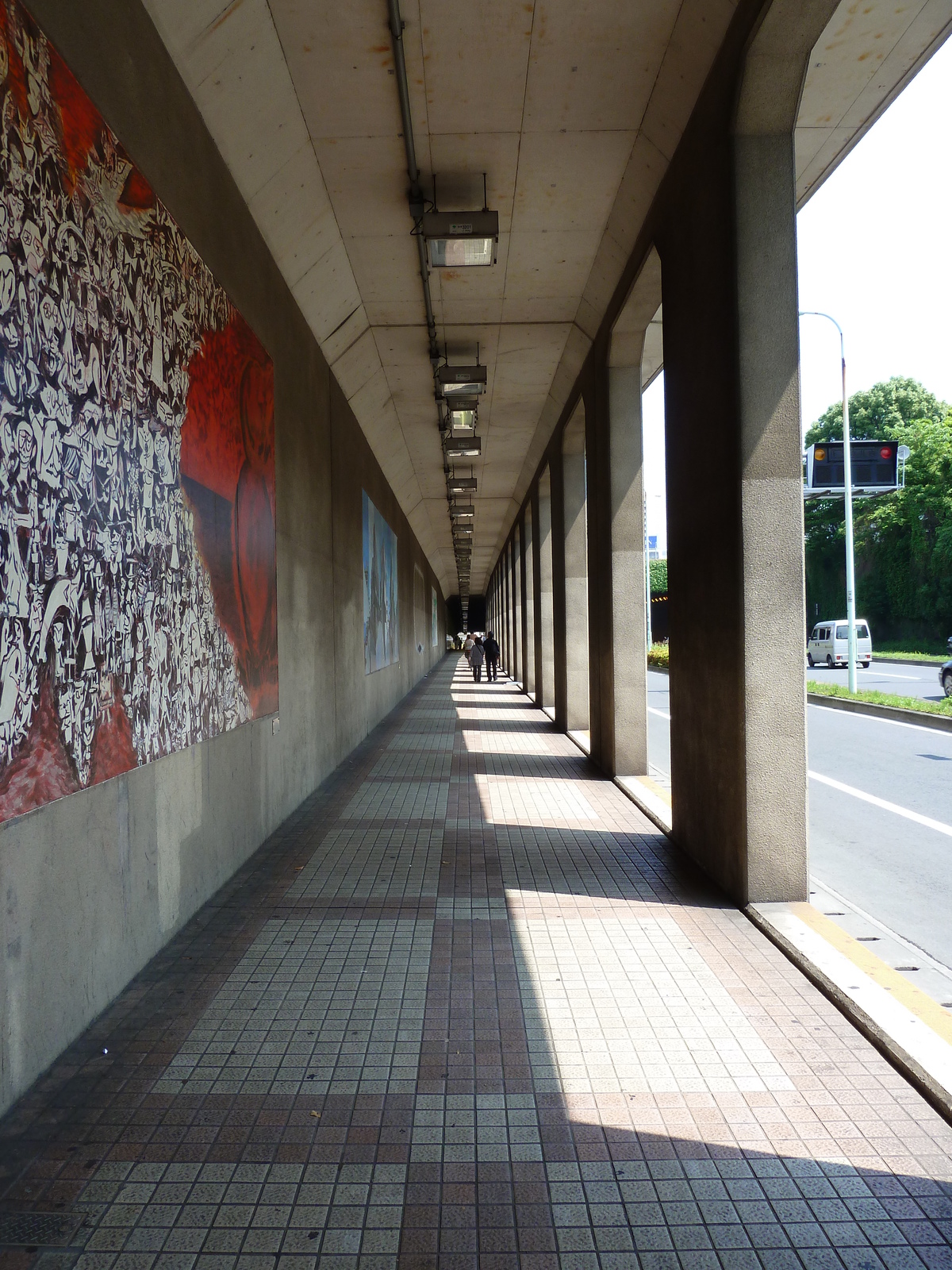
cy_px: 635
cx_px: 476
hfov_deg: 54.9
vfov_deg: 69.4
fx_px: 917
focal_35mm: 25
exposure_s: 1/160
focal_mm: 4.1
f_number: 4
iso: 80
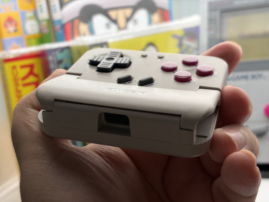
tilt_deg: -9.8
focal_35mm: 52
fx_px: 404
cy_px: 101
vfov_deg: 28.0
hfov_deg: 36.8
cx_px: 134
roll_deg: +8.9
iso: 50
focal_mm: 5.96
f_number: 1.6
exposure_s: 1/111
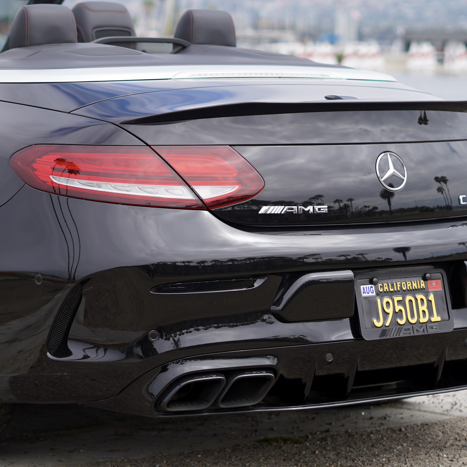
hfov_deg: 15.5
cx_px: 35
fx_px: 1694
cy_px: 156
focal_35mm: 111
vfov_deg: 15.7
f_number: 2.2
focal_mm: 50
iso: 100
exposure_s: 1/2000
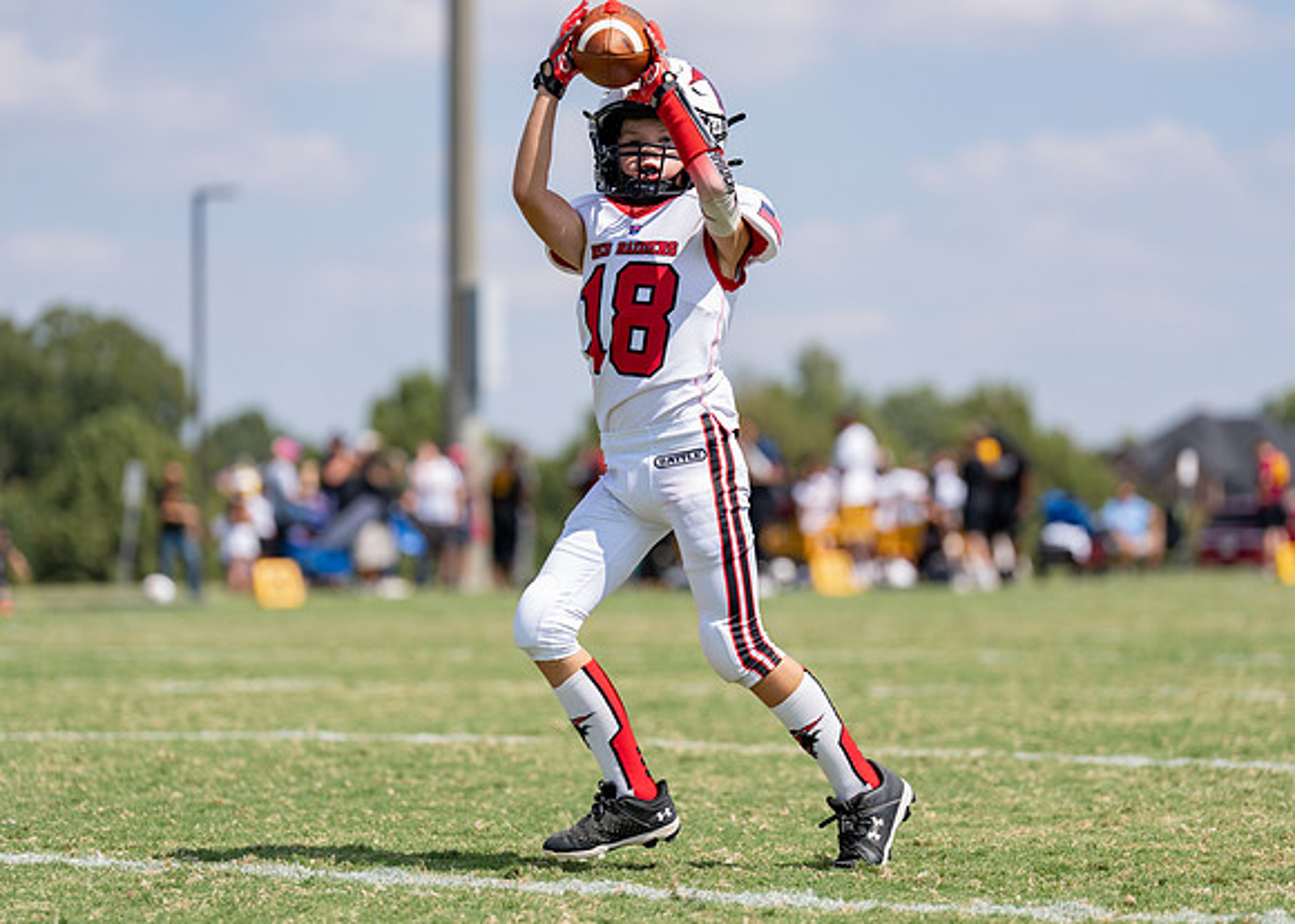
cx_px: 639
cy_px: 462
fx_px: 5282
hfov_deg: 14.0
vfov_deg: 10.0
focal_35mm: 144
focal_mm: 135
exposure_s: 1/3200
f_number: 2.8
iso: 200
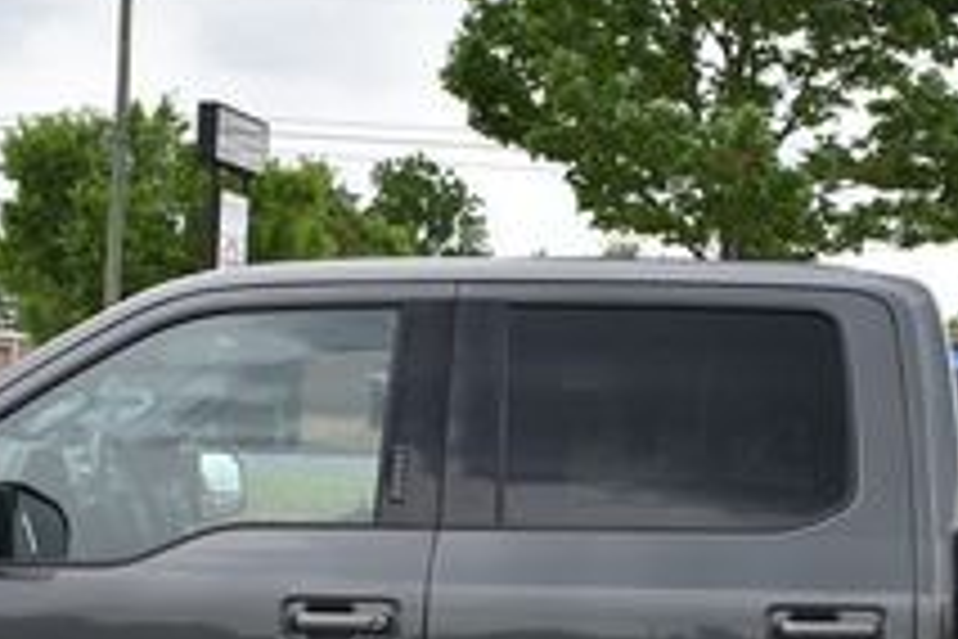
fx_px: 2155
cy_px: 533
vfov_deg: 16.7
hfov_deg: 25.0
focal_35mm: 81
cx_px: 598
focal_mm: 18
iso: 200
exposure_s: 1/250
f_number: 6.3
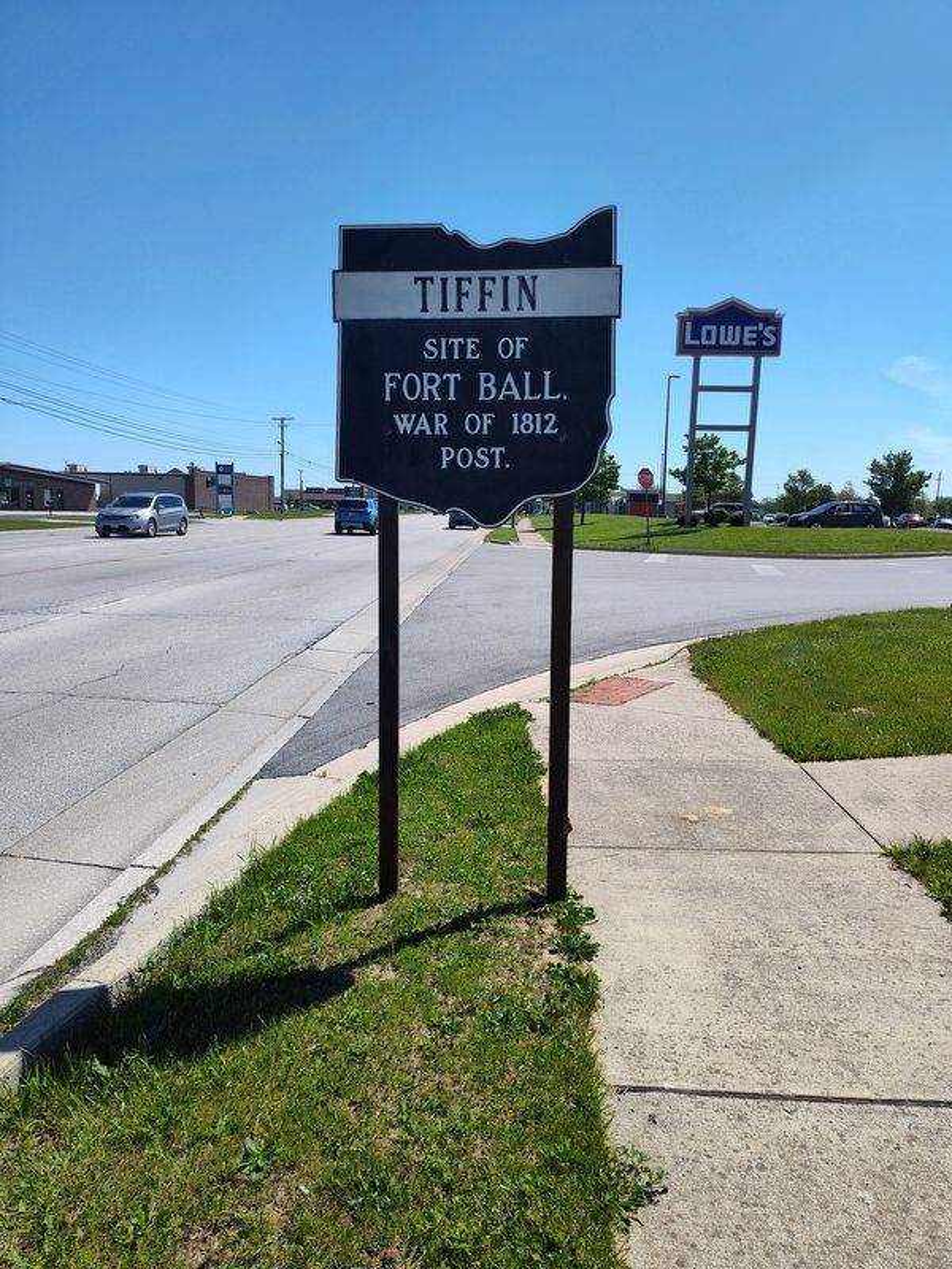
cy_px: 634
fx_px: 843
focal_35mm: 23
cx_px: 476
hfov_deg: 58.9
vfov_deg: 73.9
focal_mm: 5.56
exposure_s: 1/1486
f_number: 1.8
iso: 100
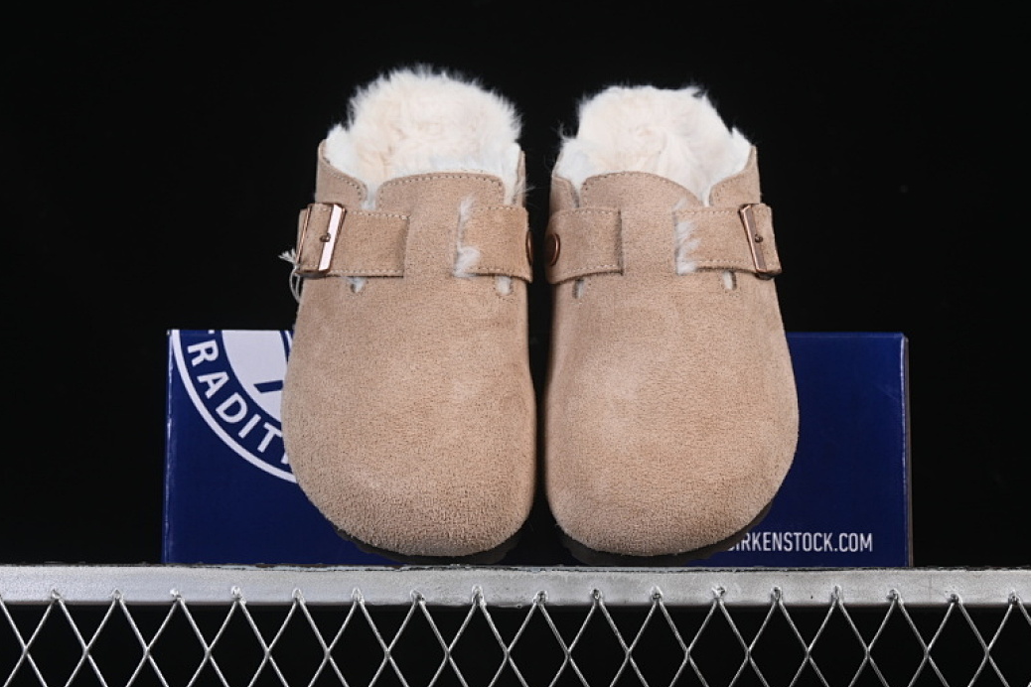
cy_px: 344
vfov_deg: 17.5
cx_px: 529
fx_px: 2234
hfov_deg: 26.0
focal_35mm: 78
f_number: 8
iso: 160
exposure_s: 1/80
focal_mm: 50
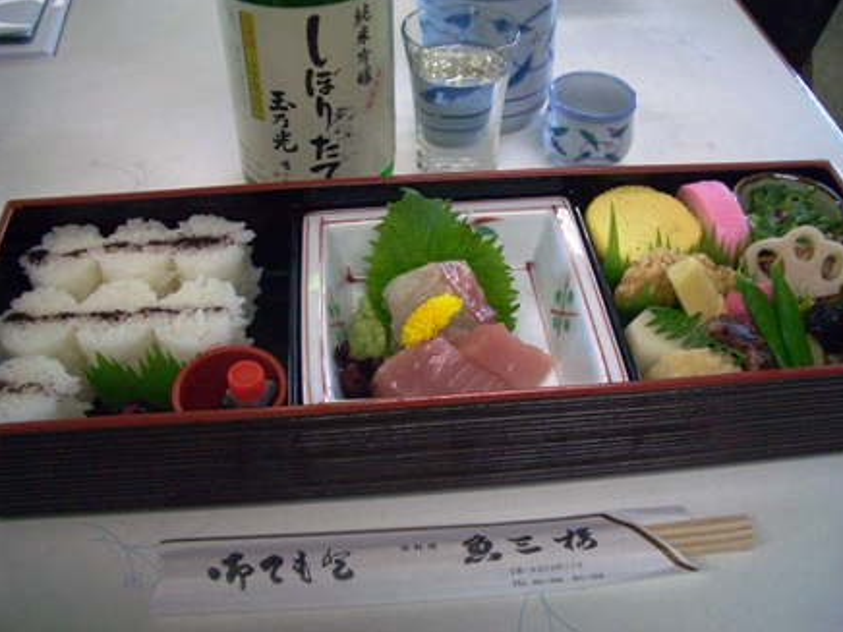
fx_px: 877
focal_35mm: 36
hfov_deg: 51.4
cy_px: 309
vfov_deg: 39.7
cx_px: 427
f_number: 2.6
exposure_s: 1/125
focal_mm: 5.8
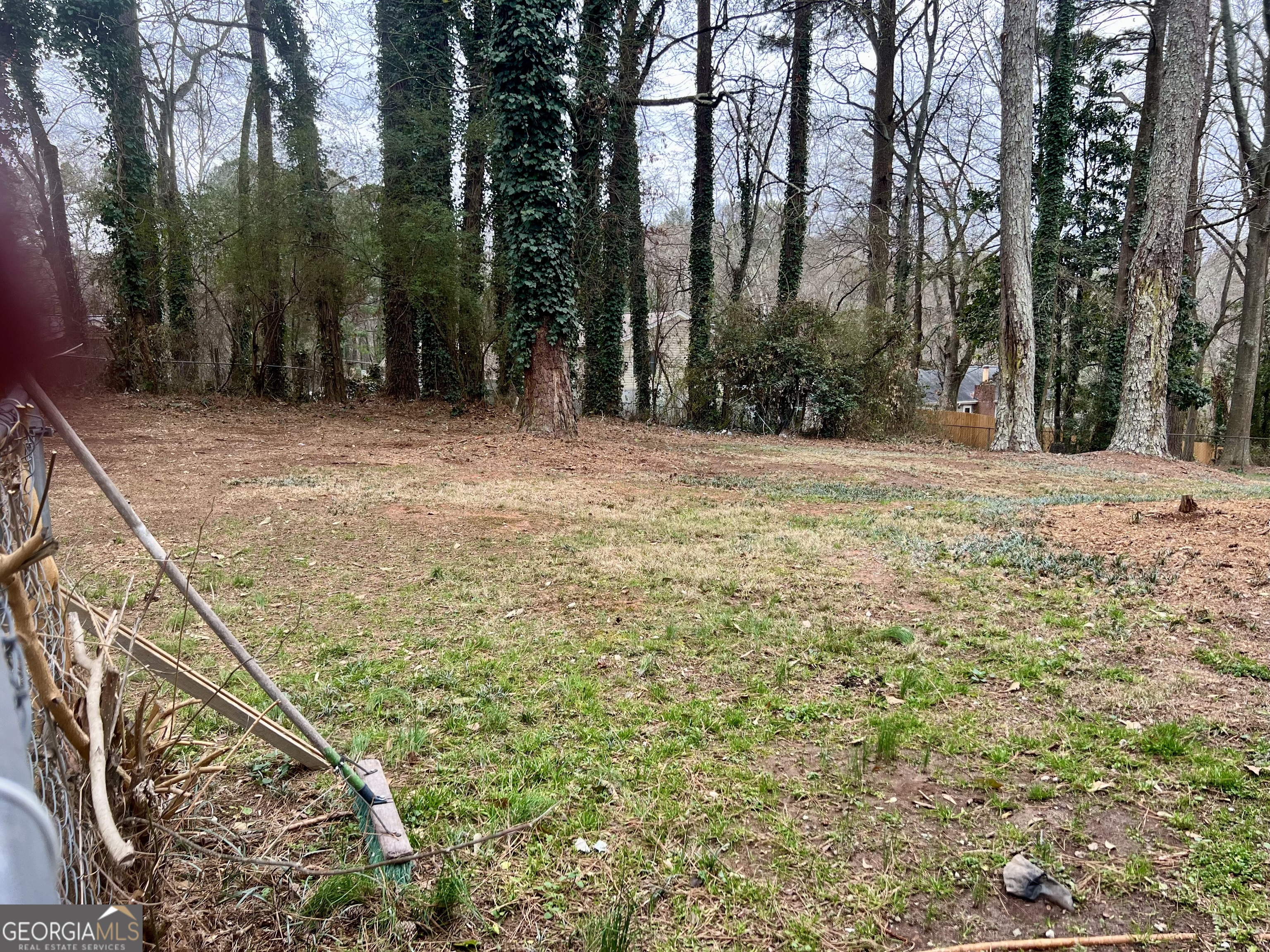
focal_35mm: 26
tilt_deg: -9.0
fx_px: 954
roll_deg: -0.8
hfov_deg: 67.3
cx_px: 635
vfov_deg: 53.1
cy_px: 476
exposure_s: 1/203
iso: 40
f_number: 1.5
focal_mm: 5.7
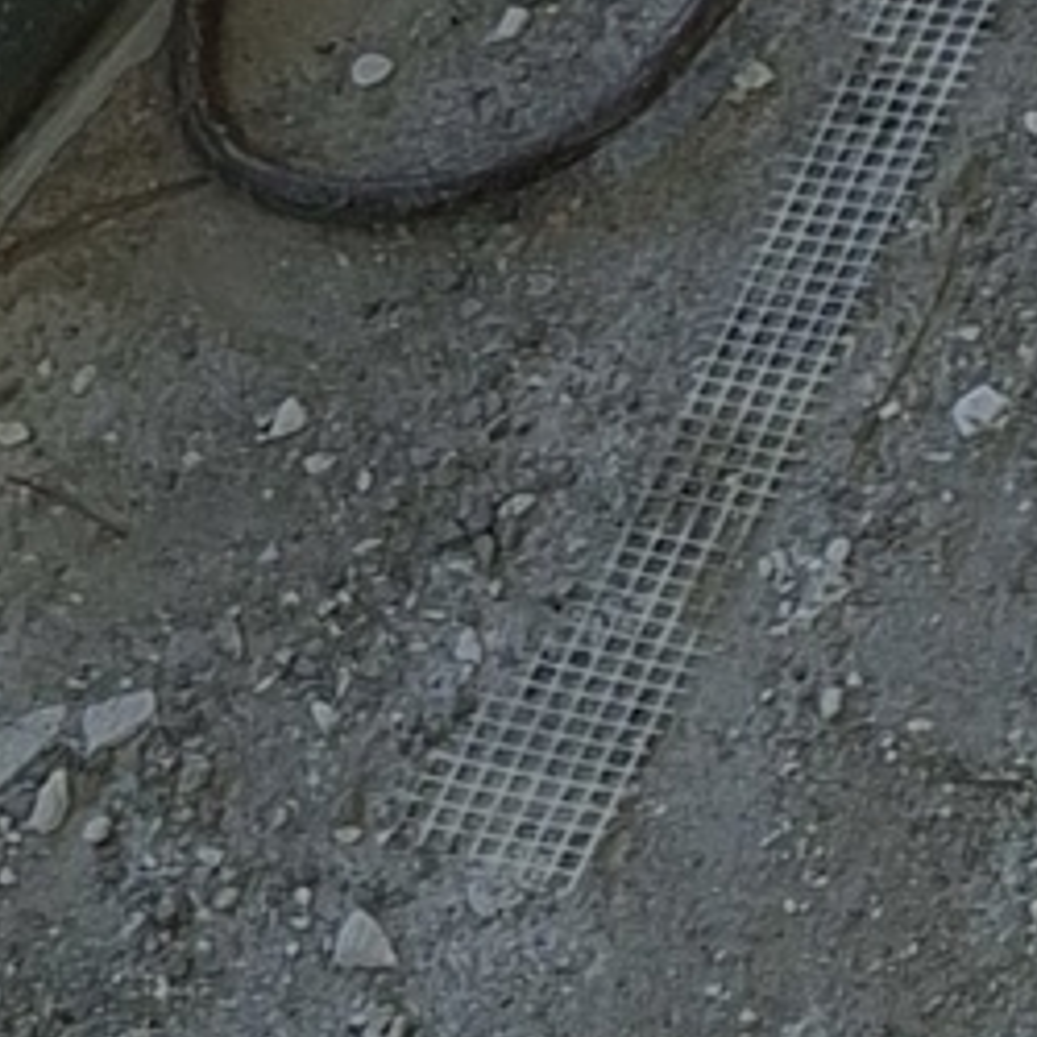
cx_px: 2344
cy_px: -1439
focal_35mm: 208
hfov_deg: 7.9
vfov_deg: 7.8
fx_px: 7050
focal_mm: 5.54
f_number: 1.8
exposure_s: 1/1754
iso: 50
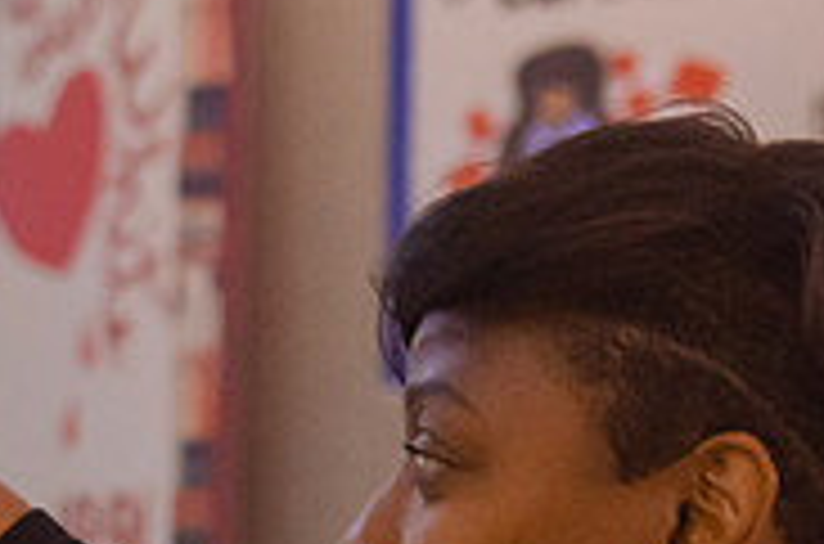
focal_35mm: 261
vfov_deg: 5.2
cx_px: 329
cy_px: 540
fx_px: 5959
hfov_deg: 7.9
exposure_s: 1/25
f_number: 4.5
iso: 3200
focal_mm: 55
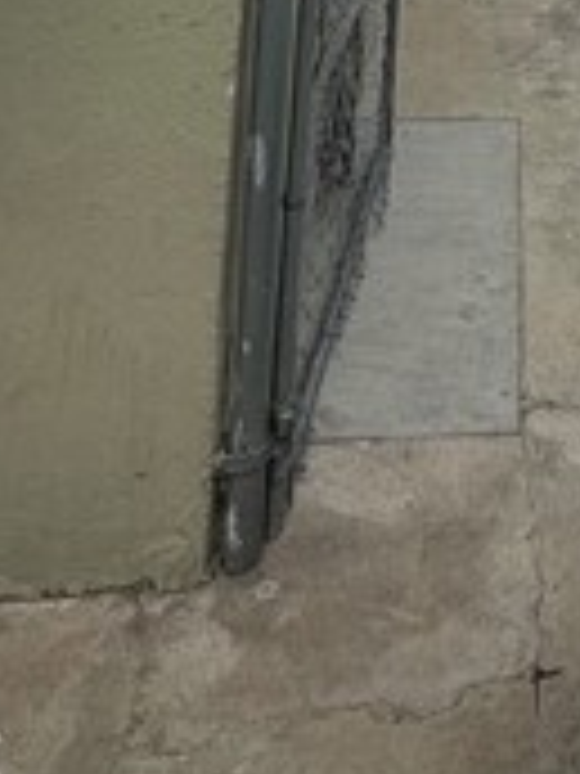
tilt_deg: +10.4
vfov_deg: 22.3
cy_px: -608
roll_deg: -0.9
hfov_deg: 25.5
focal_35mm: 52
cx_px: 674
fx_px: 1162
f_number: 2.2
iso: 20
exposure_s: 1/1259
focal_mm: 2.22
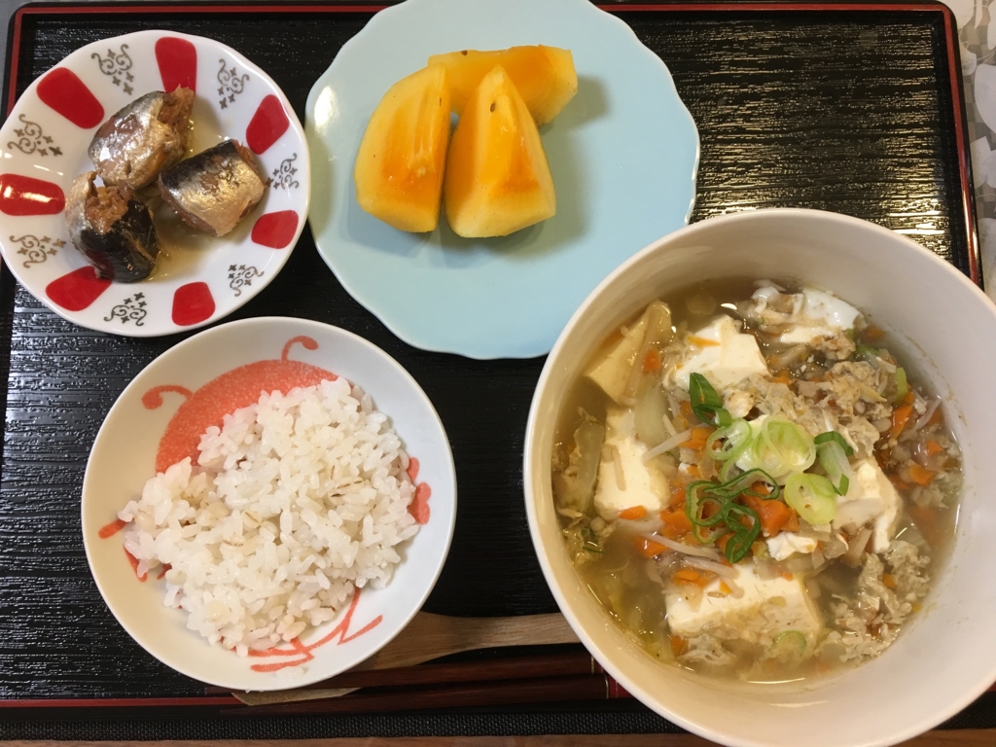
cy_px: 374
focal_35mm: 29
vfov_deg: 48.2
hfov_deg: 61.7
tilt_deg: -81.6
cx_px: 498
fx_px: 834
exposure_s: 1/30
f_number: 2.2
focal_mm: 4.15
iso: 100
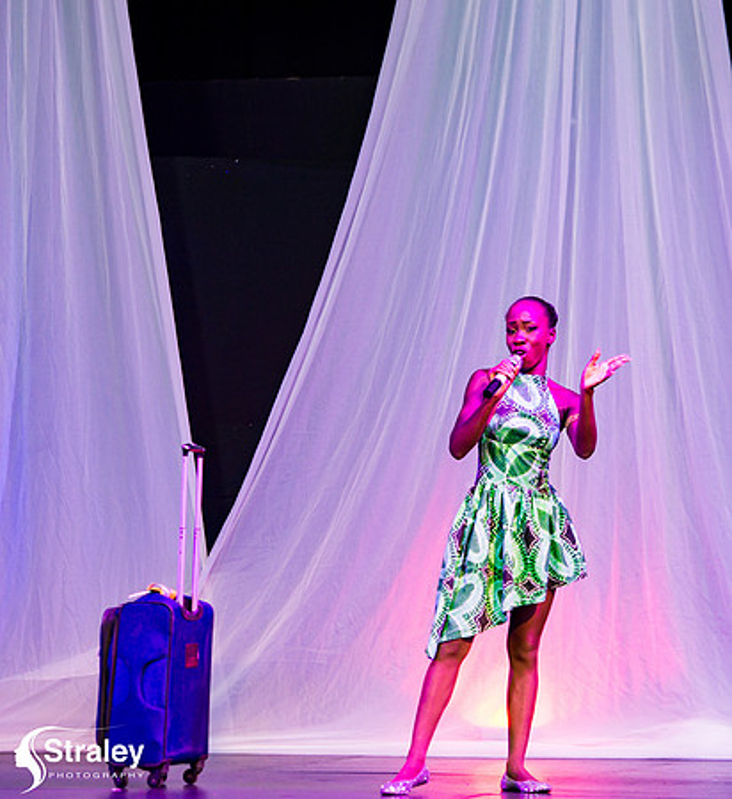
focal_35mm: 173
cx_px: 513
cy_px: 374
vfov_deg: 10.6
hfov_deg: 9.7
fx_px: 4323
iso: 3200
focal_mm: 122
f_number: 5
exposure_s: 1/160
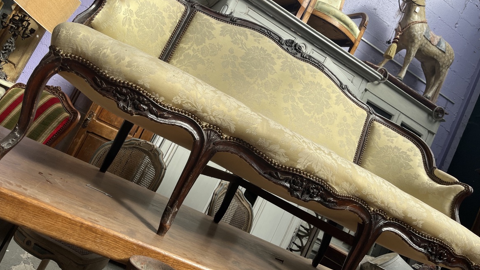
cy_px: 120
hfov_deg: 66.1
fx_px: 369
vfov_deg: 40.1
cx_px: 240
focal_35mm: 29
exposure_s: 1/440
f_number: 1.6
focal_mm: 5.1
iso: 50
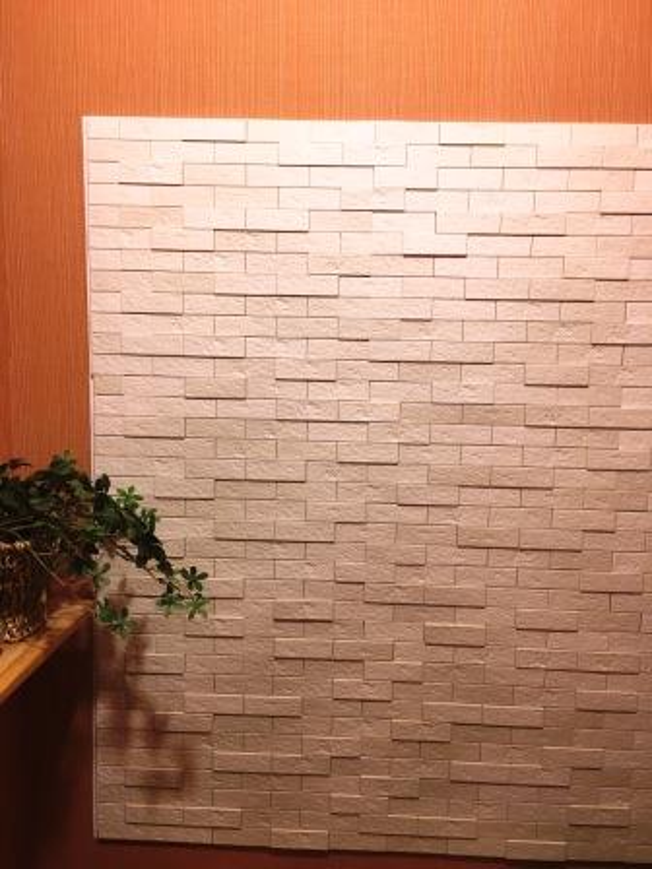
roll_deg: -1.6
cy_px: 434
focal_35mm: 29
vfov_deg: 61.7
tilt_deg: -6.4
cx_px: 326
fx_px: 728
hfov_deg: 48.2
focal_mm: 4.15
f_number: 2.2
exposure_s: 1/30
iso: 50
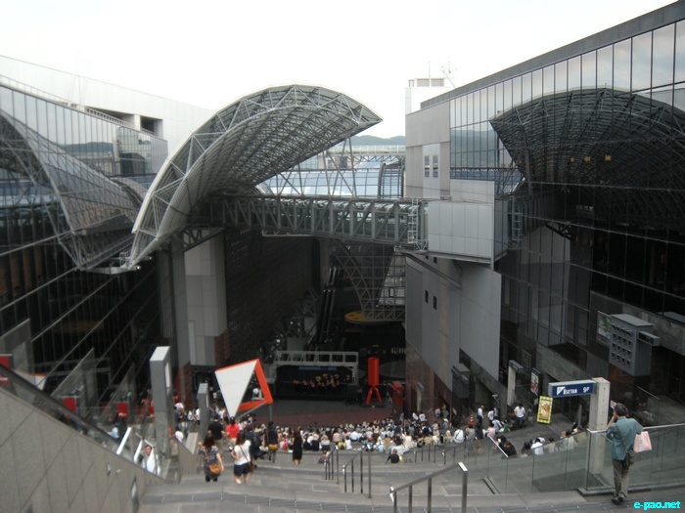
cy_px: 256
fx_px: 693
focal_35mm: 35
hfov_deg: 52.6
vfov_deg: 40.7
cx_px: 342
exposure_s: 1/186
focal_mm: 5.9
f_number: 3.8
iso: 64
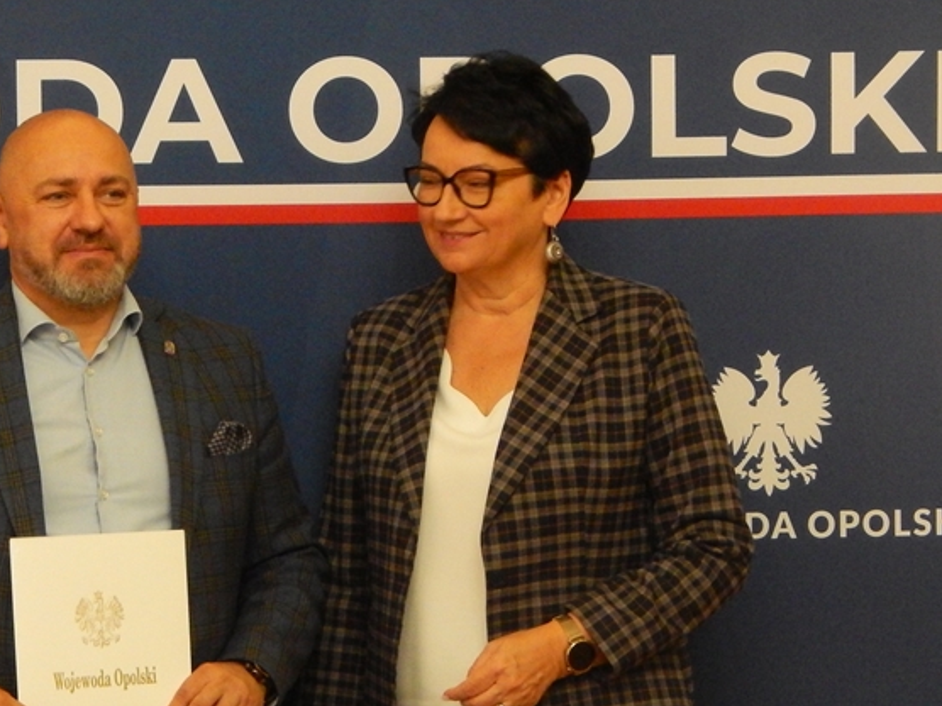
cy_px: 433
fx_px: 4599
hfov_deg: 11.6
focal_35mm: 169
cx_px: 110
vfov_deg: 8.8
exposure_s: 1/50
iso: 800
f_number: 4.4
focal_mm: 16.6
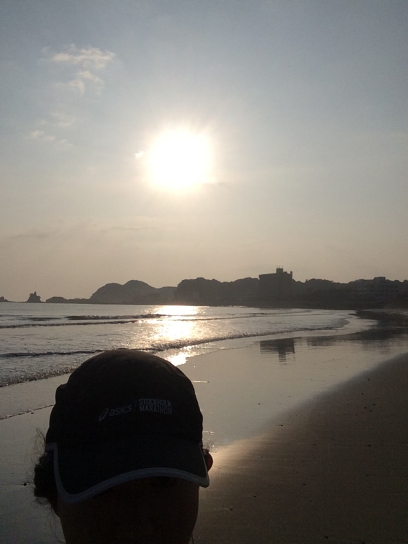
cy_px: 272
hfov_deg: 45.4
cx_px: 204
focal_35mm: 31
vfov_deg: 58.4
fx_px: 487
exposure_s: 1/16129
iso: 64
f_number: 2.4
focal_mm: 2.15
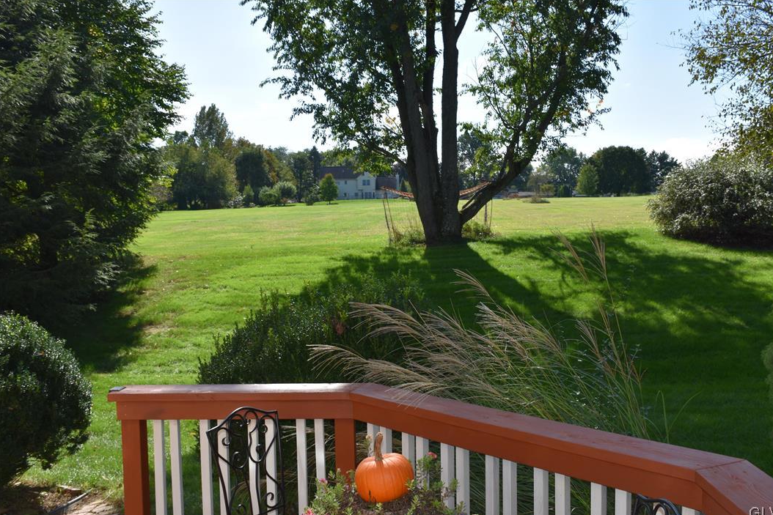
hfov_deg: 55.8
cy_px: 263
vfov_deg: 38.9
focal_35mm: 34
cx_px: 395
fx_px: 730
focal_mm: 22
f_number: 8
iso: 100
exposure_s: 1/200
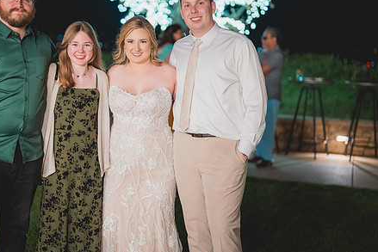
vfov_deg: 20.6
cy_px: 94
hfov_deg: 30.3
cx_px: 134
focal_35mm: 66
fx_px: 693
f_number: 1.2
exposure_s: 1/200
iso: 3200
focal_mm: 50
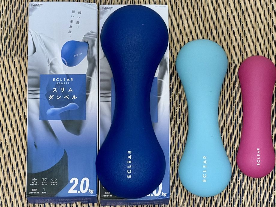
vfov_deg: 28.0
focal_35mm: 52
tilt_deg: -80.7
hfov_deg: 36.8
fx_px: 415
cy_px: 104
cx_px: 138
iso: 160
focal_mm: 5.96
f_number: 1.6
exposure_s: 1/56
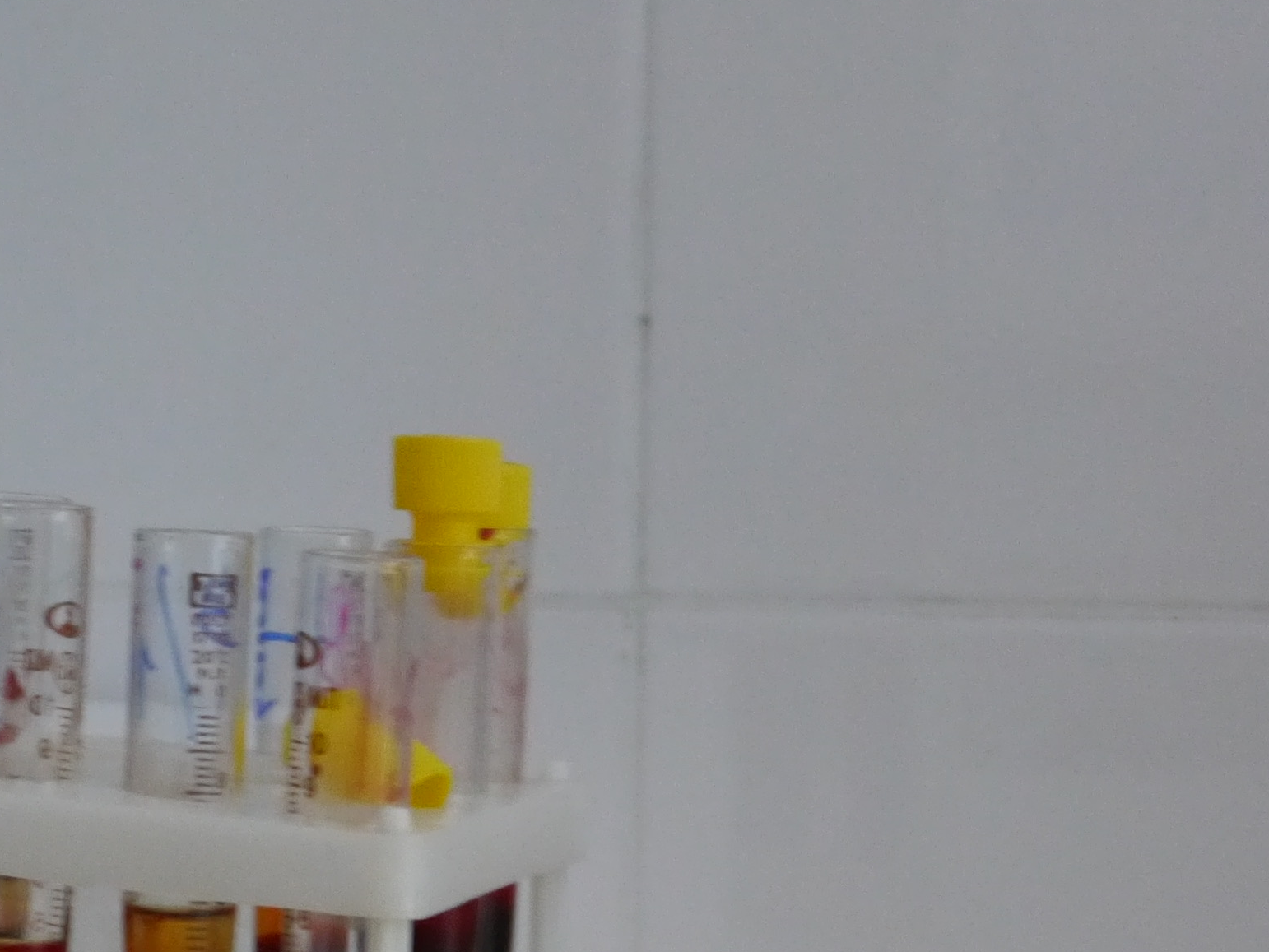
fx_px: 9203
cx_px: -470
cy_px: 626
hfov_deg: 7.8
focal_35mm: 251
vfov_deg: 5.9
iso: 1600
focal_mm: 42
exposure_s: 1/30
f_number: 5.6
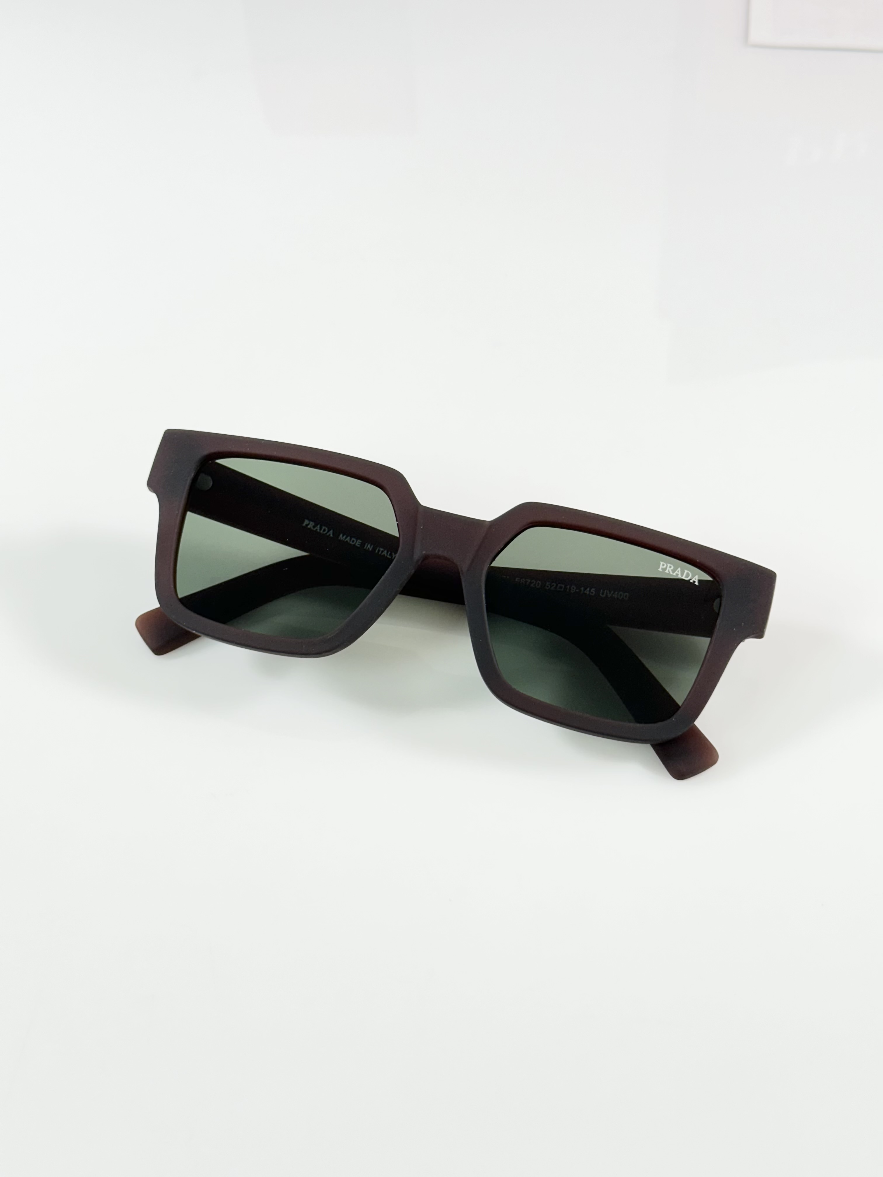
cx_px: 442
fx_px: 1633
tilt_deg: -48.0
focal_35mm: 48
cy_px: 588
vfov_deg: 39.7
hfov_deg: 30.3
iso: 50
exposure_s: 1/100
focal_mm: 6.86
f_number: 1.78
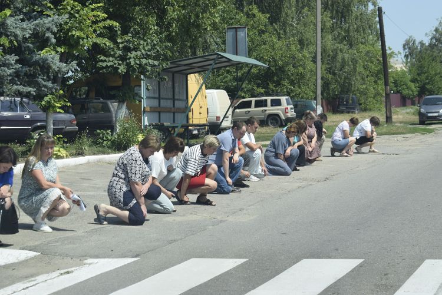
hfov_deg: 24.6
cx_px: 221
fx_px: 1013
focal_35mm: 82
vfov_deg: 16.6
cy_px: 148
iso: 200
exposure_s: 1/320
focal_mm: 55
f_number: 9
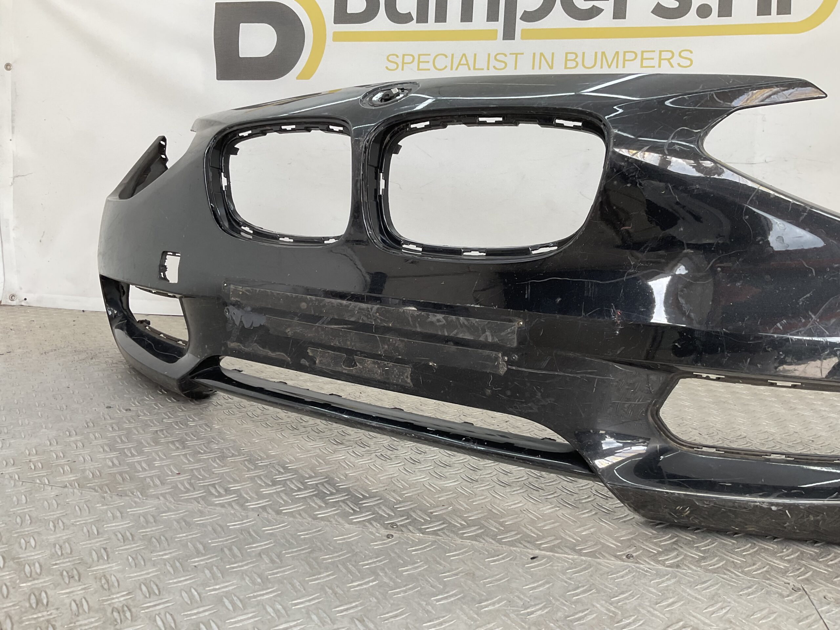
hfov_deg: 61.7
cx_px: 420
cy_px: 315
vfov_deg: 48.2
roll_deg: -3.7
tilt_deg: -10.9
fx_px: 704
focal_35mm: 29
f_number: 1.8
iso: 16
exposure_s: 1/113
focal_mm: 3
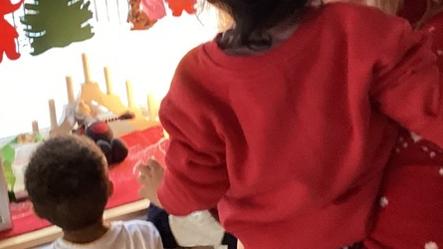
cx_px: 108
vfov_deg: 14.7
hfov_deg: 25.9
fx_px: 951
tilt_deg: -14.4
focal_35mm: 81
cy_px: 9
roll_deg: +7.7
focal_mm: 3.3
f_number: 2.4
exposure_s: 1/50
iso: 160
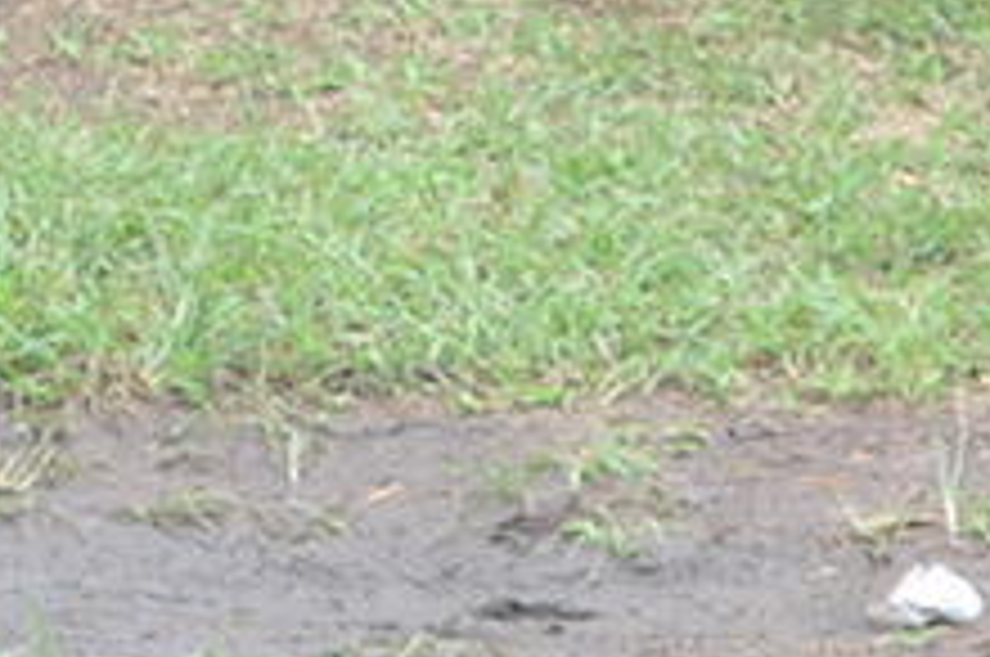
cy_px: -1413
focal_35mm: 266
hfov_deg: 7.6
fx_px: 7304
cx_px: -360
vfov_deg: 4.9
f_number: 8
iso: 200
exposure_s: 1/60
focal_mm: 26
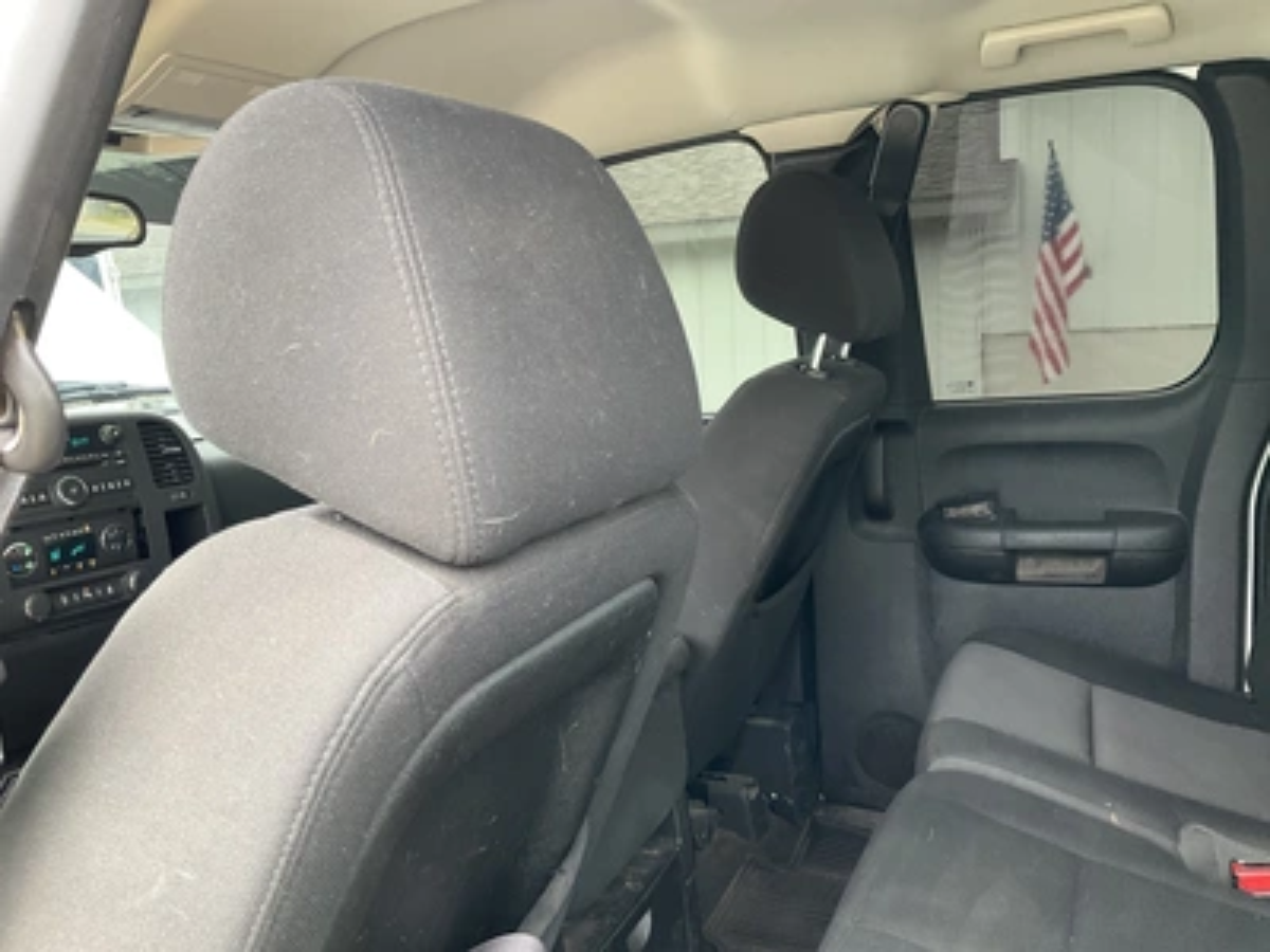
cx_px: 635
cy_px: 476
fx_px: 1064
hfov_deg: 61.7
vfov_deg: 48.2
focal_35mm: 29
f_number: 1.8
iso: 100
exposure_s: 1/60
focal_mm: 3
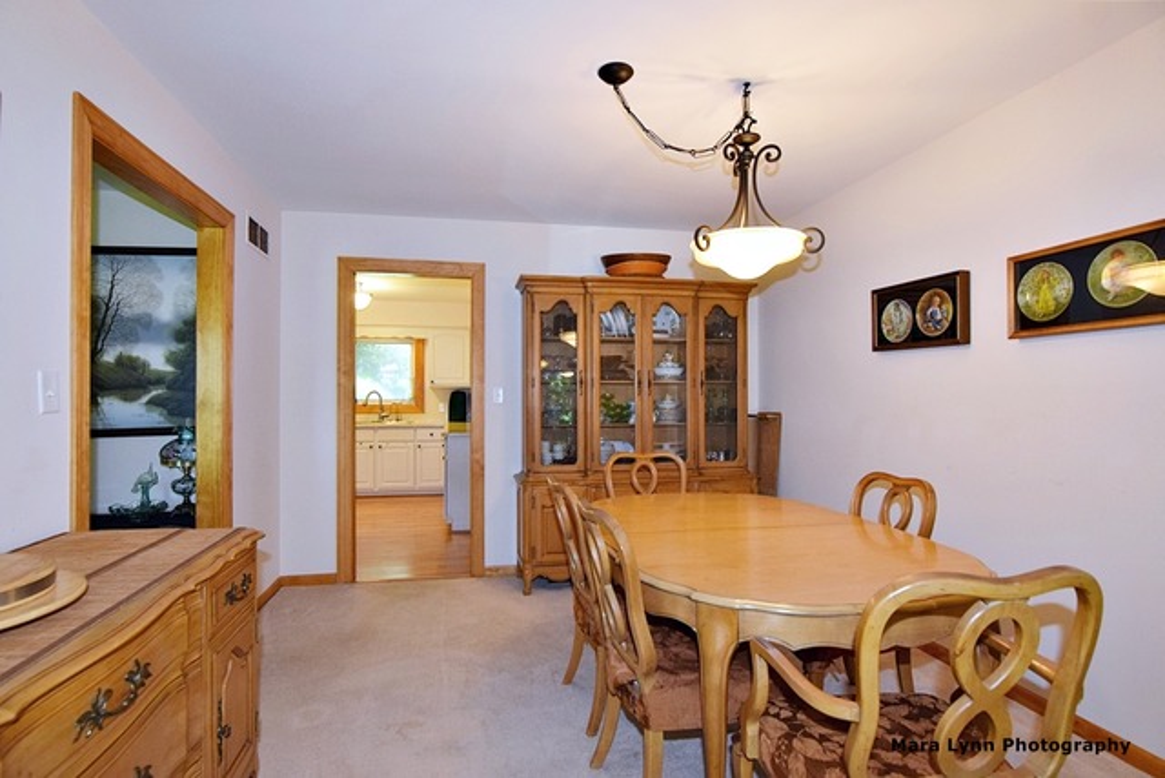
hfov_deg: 95.0
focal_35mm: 16
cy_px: 389
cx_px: 582
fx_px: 534
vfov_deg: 72.1
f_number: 5
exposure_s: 1/100
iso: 800
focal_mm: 11
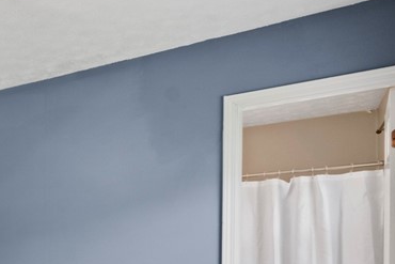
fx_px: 483
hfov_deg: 30.9
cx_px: -156
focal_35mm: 44
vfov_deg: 28.5
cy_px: 268
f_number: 11
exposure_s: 1.3
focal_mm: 10
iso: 400
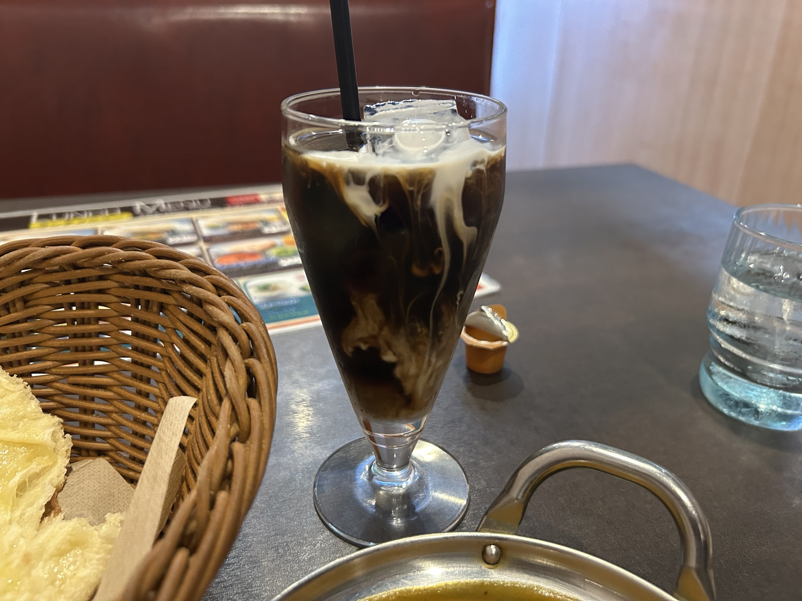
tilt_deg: -27.0
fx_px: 602
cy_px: 300
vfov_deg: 53.1
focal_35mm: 26
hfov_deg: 67.3
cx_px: 401
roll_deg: -0.5
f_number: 1.5
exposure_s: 1/50
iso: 500
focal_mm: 5.7
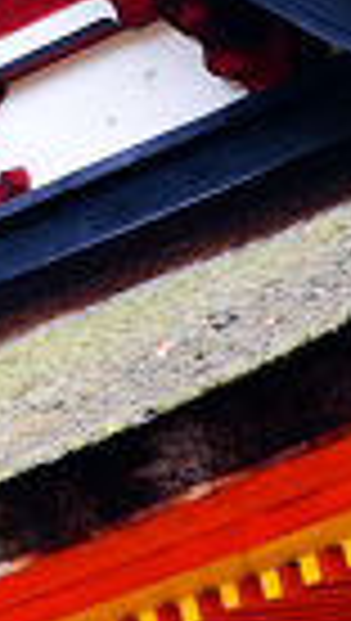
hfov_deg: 2.8
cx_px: -850
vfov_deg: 5.1
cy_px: 292
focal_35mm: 424
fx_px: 6990
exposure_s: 1/50
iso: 400
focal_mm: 70
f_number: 2.8
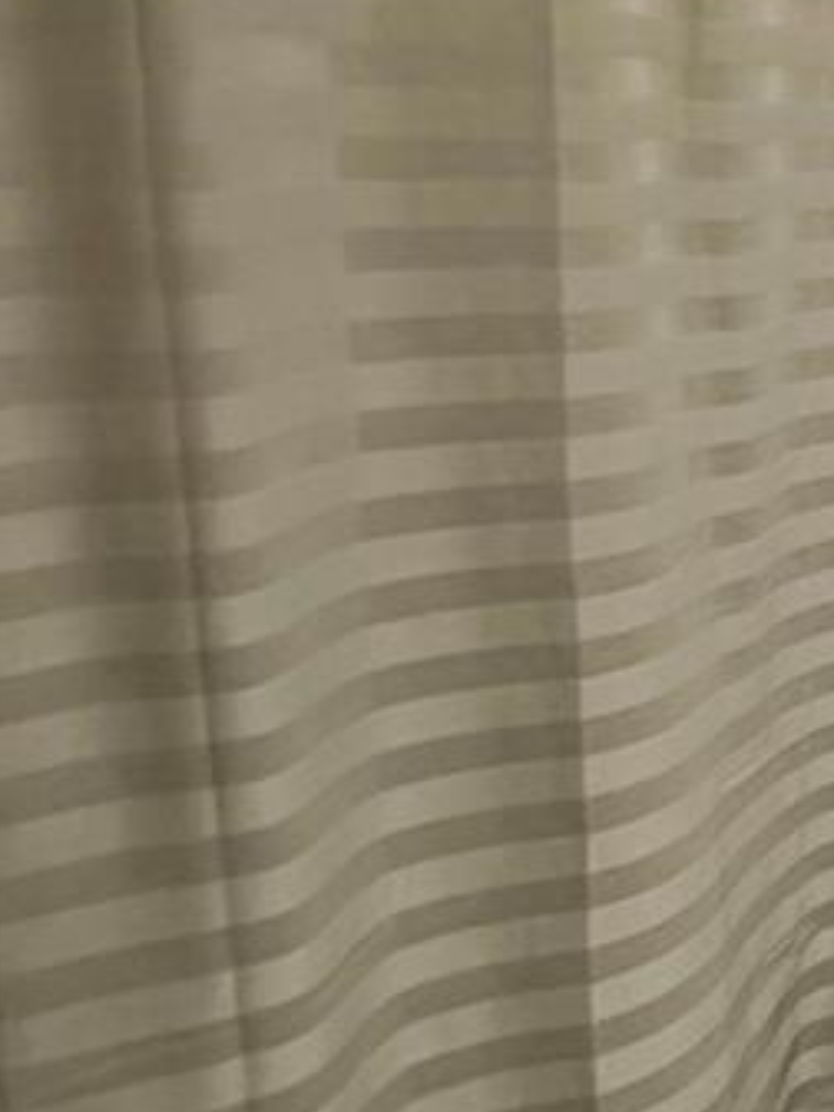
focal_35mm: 50
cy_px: 357
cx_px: 1330
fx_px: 1606
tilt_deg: -10.1
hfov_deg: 22.5
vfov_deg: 37.7
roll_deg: -3.8
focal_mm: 2.22
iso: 500
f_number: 2.2
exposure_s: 1/60
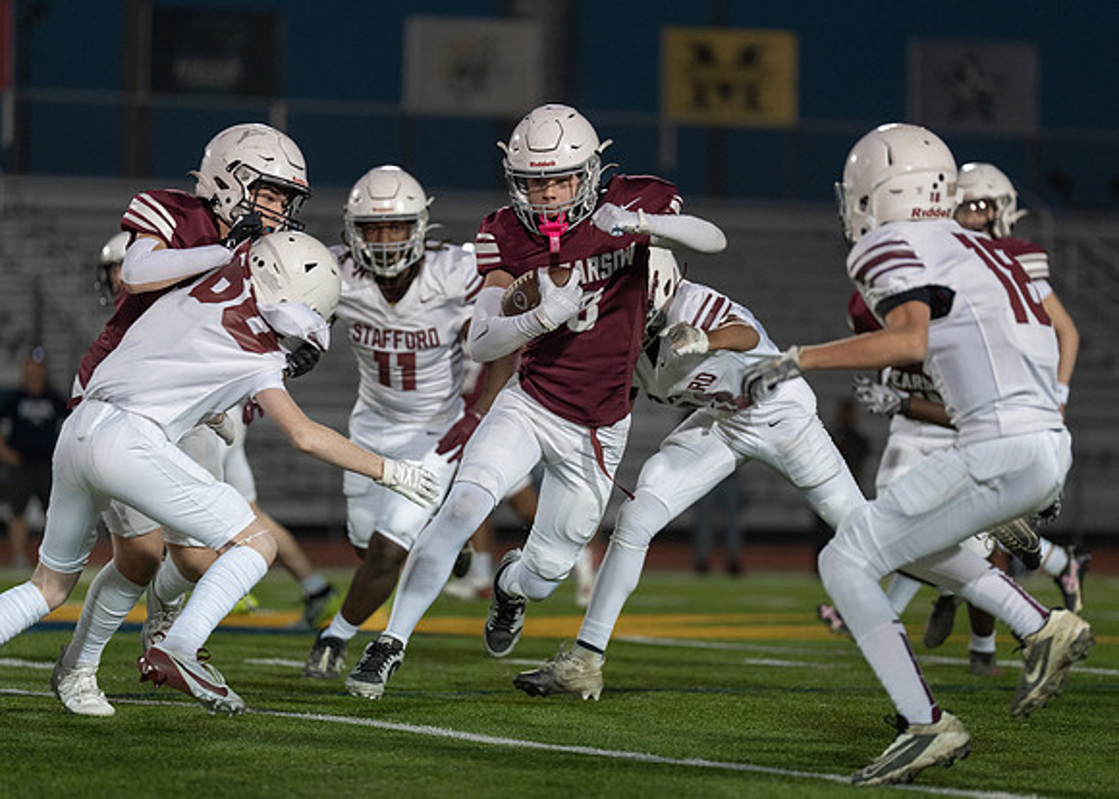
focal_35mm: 217
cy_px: 413
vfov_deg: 6.6
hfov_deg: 9.3
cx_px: 555
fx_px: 6881
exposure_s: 1/1000
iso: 1250
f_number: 2.8
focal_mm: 200
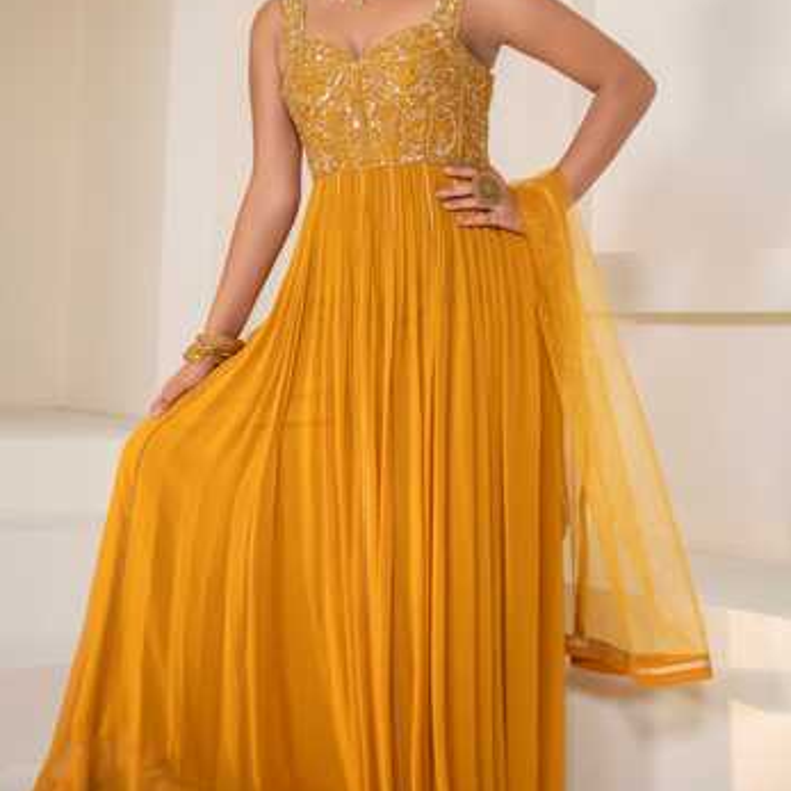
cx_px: 397
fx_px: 1163
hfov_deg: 37.6
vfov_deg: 37.5
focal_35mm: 45
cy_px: 354
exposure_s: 1/125
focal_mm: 35
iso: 400
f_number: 2.8
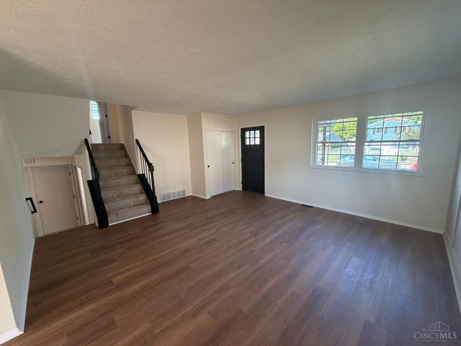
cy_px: 173
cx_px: 230
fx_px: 186
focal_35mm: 14
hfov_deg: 102.1
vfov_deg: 85.7
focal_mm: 2.22
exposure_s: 1/120
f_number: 2.2
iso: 250
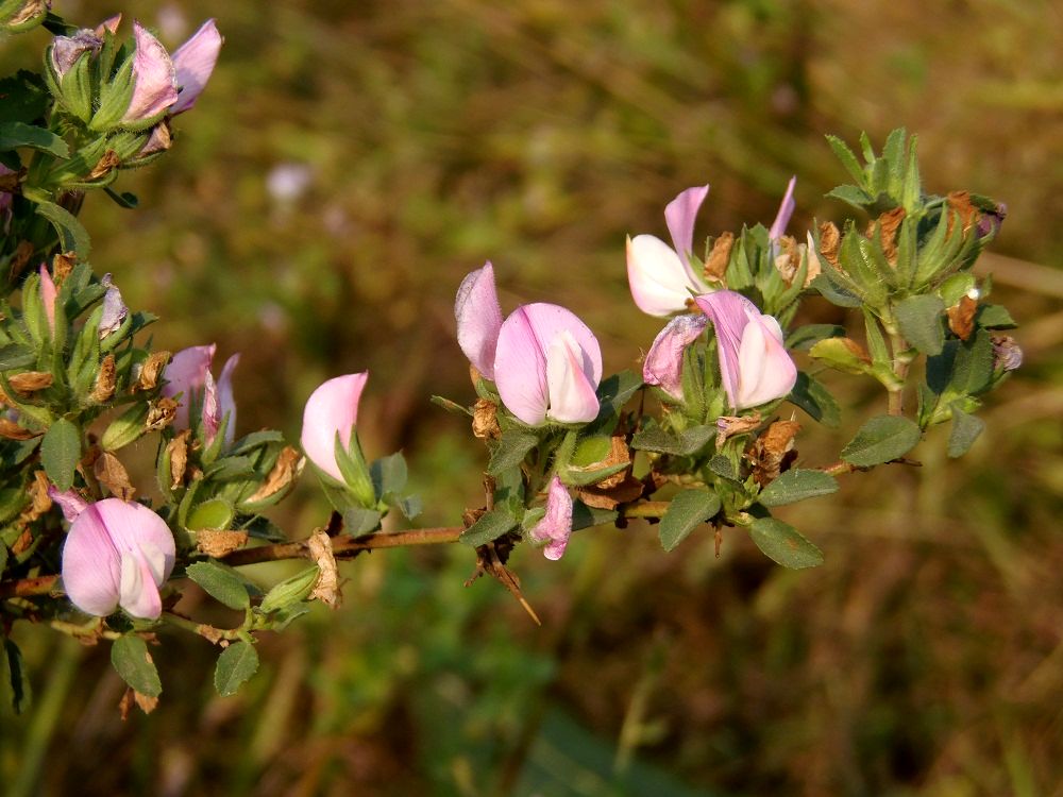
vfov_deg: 17.0
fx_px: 2672
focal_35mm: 87
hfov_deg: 22.5
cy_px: 398
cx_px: 532
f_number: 4.3
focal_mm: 16.2
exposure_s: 1/500
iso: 64
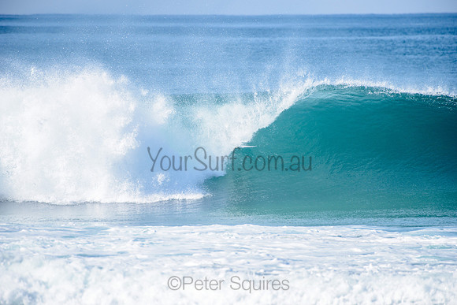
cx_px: 228
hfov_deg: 4.1
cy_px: 152
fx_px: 6348
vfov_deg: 2.8
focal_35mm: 500
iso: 280
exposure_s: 1/2500
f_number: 5.6
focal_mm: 500
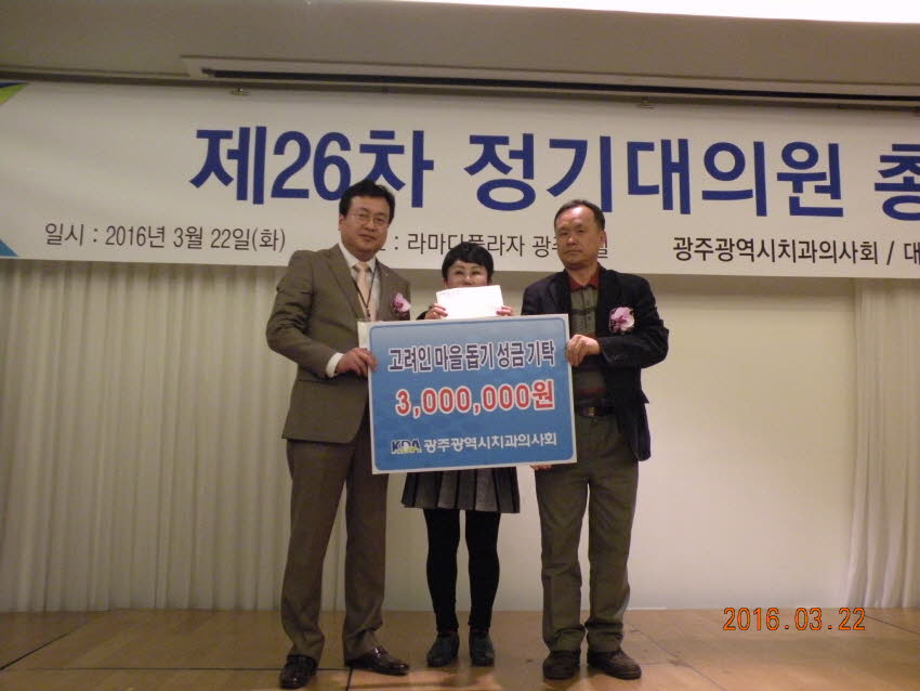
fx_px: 877
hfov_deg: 55.3
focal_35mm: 33
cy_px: 346
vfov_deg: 43.0
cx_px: 460
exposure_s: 1/26.5
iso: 400
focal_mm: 5.8
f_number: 3.2
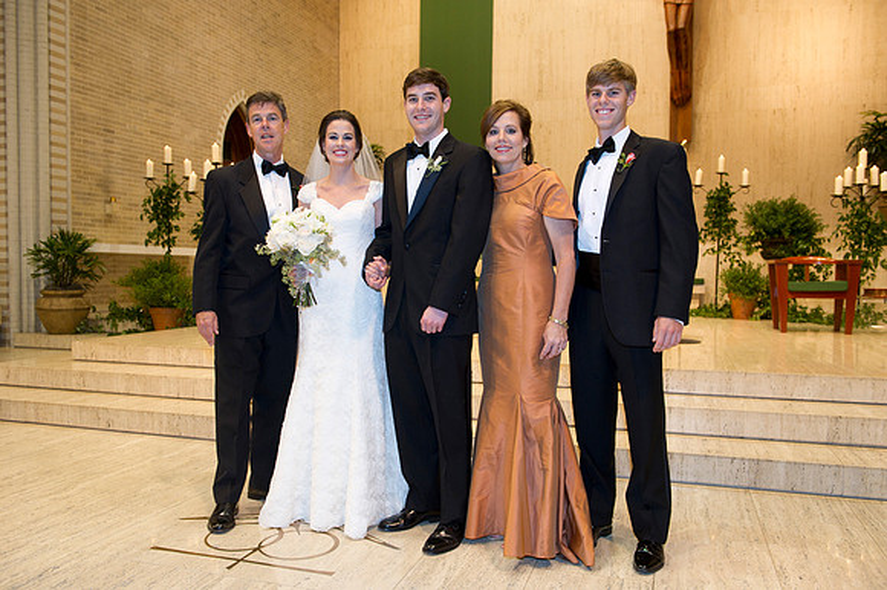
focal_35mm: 31
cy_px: 295
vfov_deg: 42.3
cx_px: 444
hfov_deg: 60.3
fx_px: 763
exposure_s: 1/60
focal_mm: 31
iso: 1600
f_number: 5
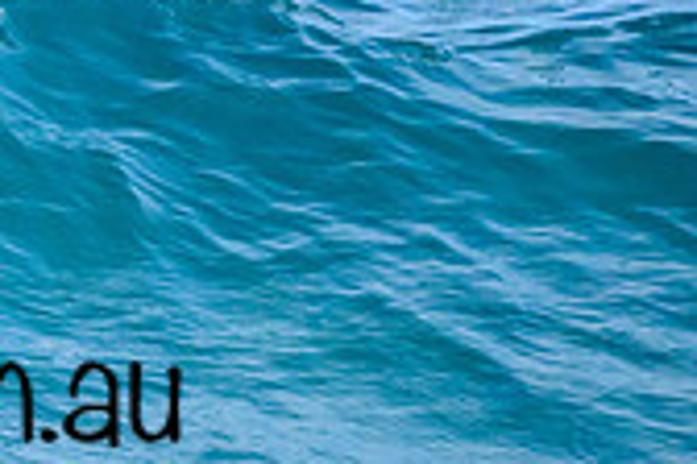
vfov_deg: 0.5
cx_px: -257
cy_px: 346
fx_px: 53607
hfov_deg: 0.7
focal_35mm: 2769
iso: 3600
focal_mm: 800
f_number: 6.3
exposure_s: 1/2000
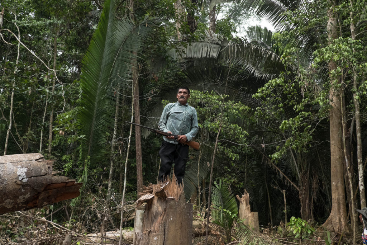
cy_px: 122
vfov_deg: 37.9
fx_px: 357
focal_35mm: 35
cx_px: 184
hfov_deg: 54.4
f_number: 5.6
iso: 1000
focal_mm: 23
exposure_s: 1/500
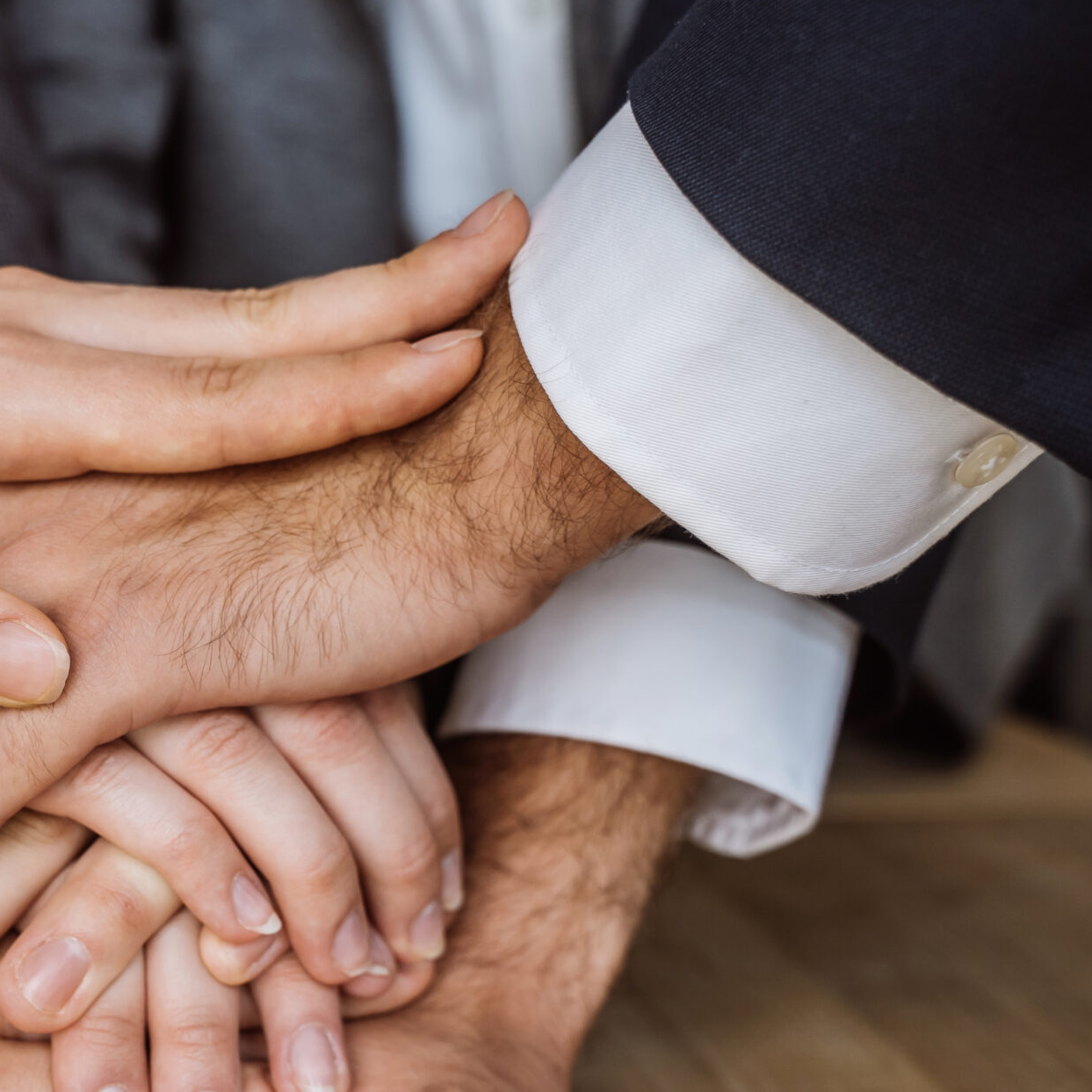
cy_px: 668
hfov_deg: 26.2
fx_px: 2248
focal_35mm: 63
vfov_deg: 27.2
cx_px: 65
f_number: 4
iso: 250
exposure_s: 1/100
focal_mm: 36
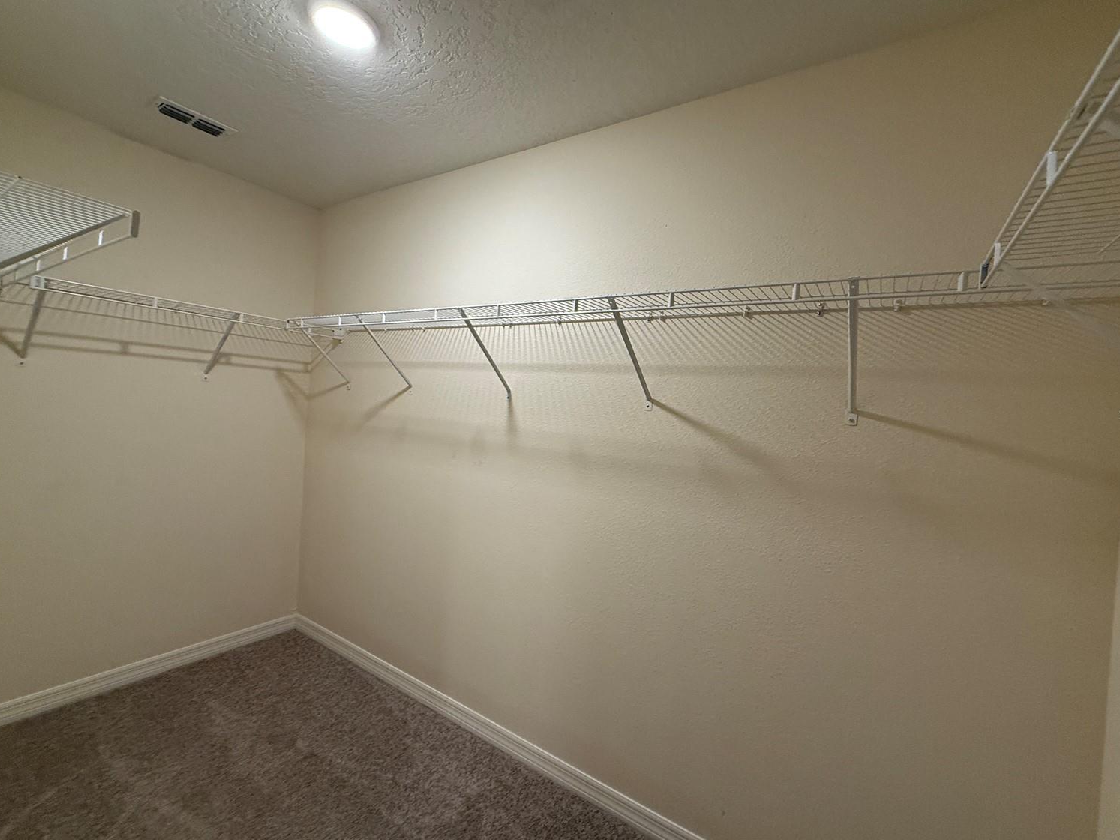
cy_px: 414
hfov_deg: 98.1
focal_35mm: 15
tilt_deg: +0.1
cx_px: 590
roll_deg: -2.4
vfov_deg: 81.7
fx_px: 485
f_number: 2.2
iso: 250
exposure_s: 1/120
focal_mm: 2.22
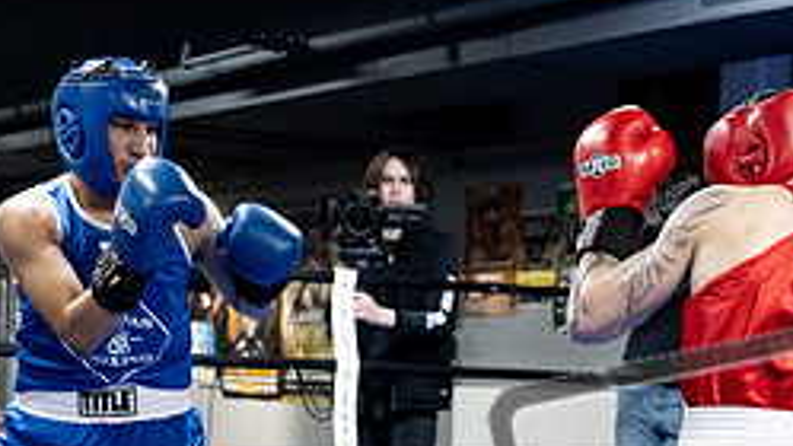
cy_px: 441
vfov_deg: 12.0
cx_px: 497
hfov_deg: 21.3
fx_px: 2102
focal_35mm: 100
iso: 8000
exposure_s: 1/1000
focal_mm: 41
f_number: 2.8
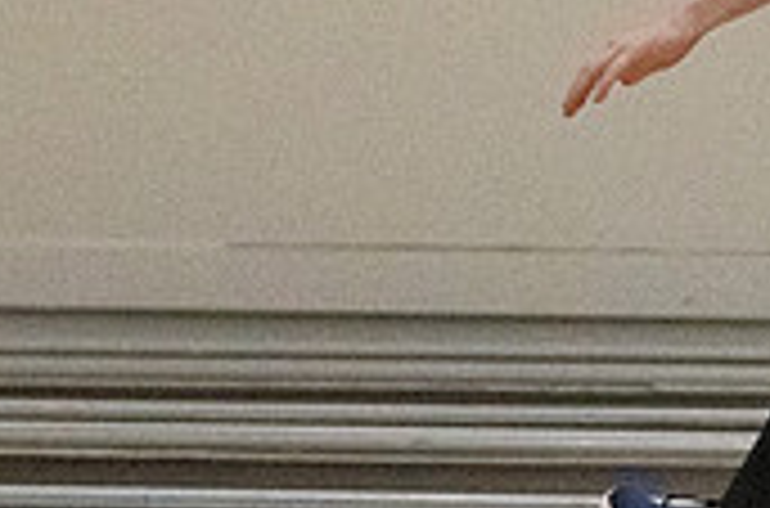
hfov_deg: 4.3
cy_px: 108
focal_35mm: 483
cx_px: 1090
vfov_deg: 2.8
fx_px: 10302
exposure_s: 1/1250
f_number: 4
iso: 10000
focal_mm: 95
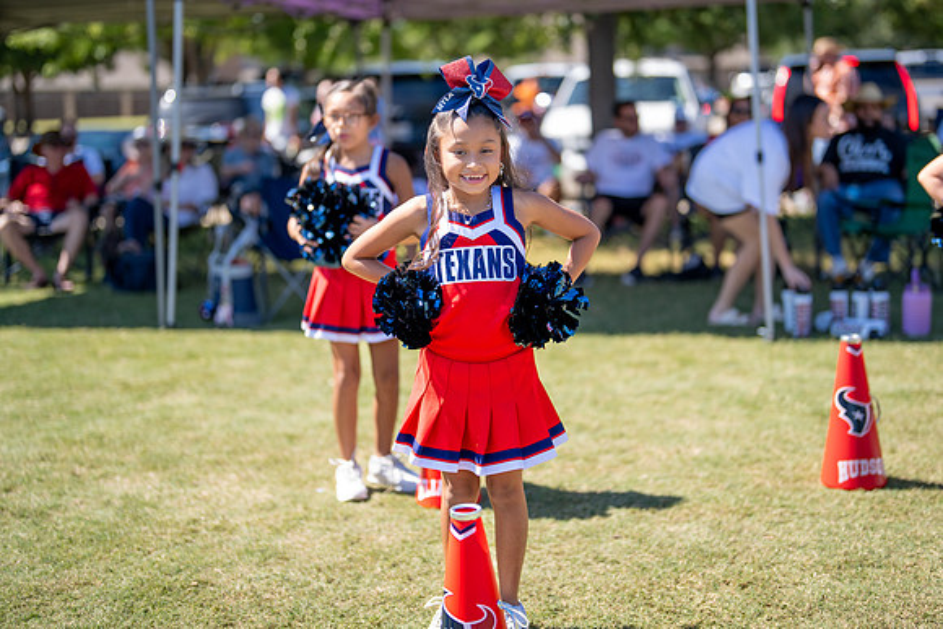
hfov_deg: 34.4
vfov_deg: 23.3
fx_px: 1521
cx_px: 501
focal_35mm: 58
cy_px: 266
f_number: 1.2
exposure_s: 1/4000
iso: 160
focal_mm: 50
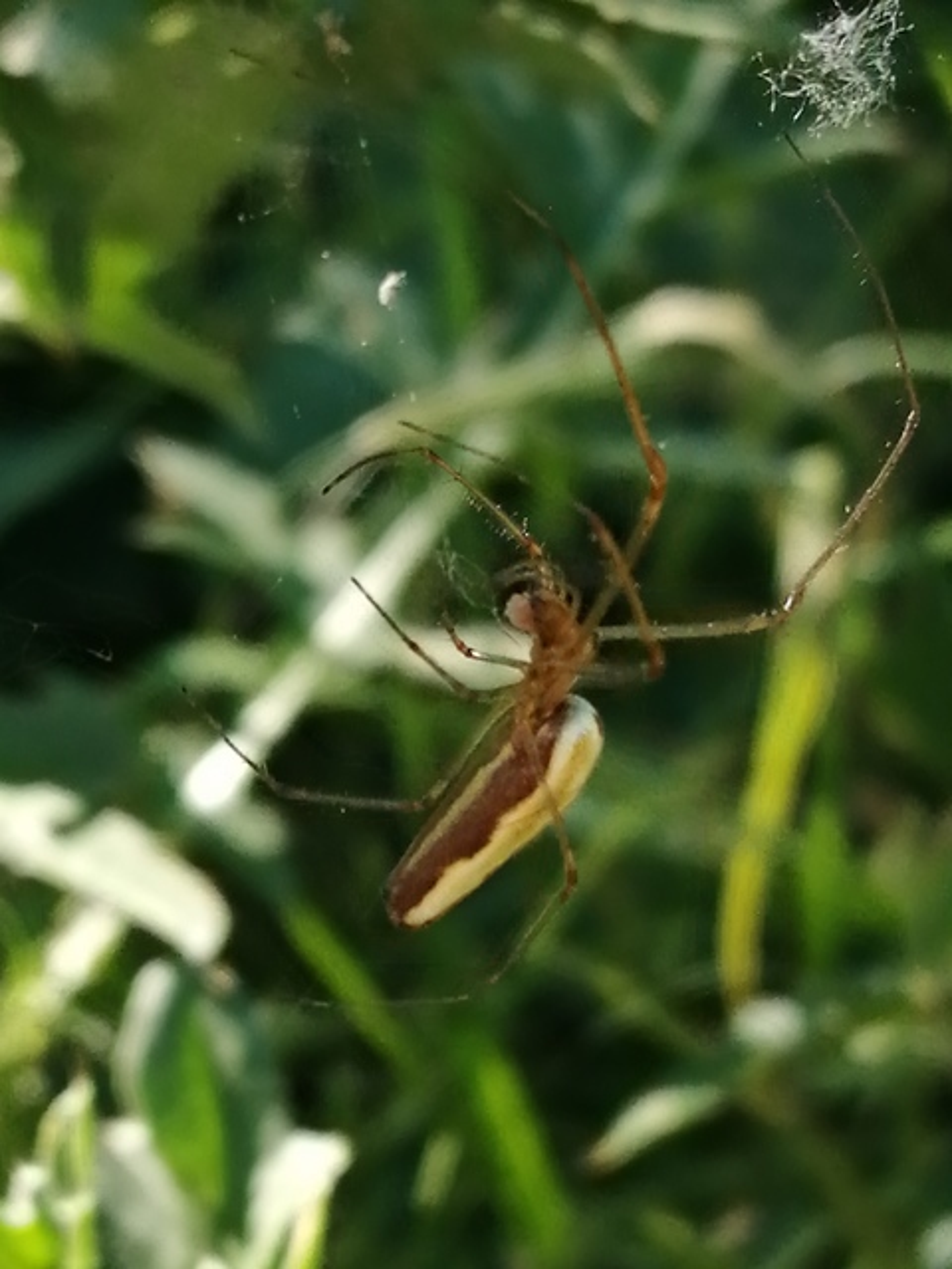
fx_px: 3814
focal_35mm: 104
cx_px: 476
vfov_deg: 18.9
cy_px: 634
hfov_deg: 14.2
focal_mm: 3.46
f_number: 1.8
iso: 50
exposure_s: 1/347
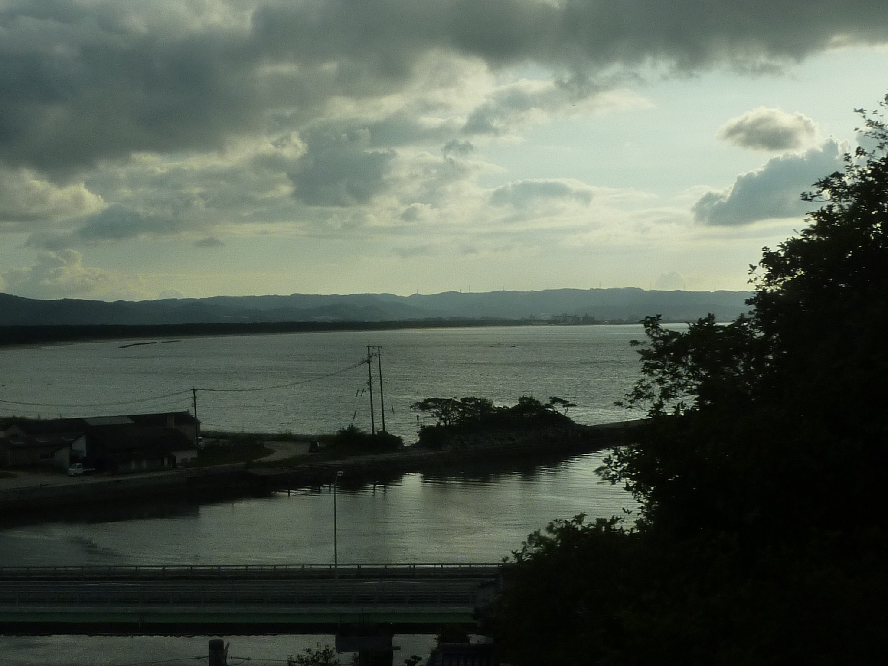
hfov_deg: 34.9
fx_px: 1411
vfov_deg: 26.6
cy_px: 333
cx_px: 444
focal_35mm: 55
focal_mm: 5
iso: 125
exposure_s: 1/1000
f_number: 5.6
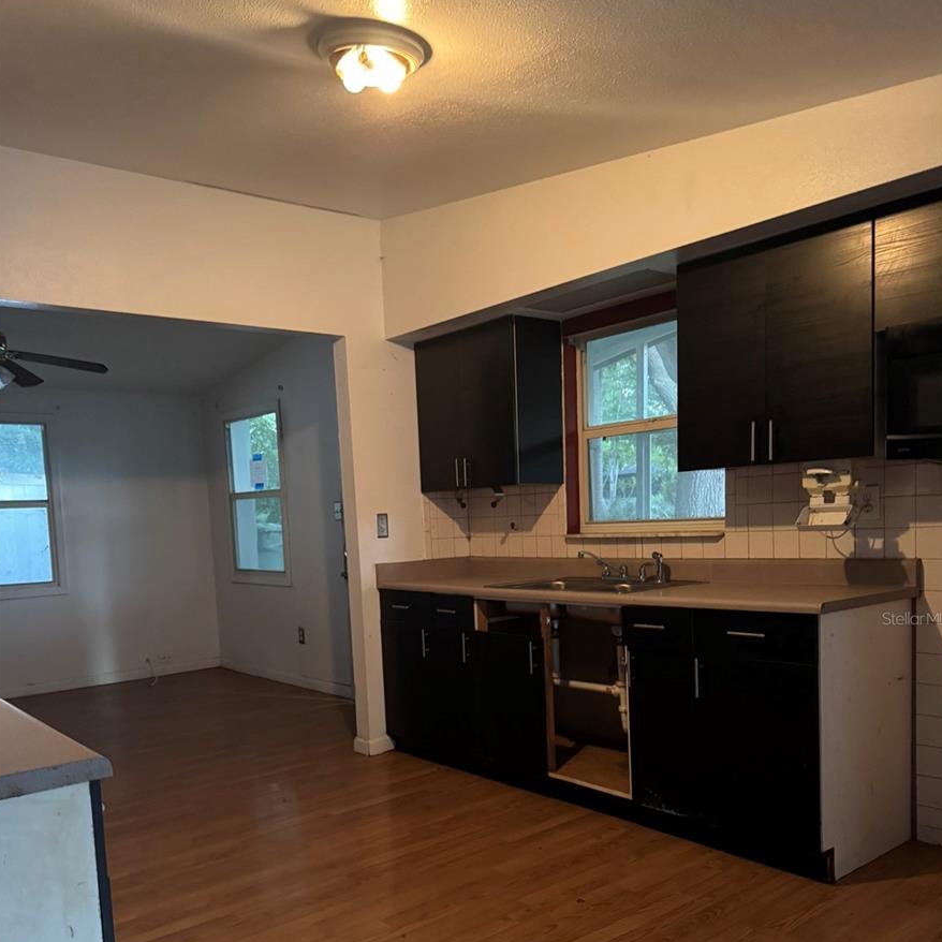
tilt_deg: -4.6
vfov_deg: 54.6
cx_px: 475
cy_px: 618
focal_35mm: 29
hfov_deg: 55.6
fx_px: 893
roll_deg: +3.6
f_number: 1.78
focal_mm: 6.76
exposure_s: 1/30
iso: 1000
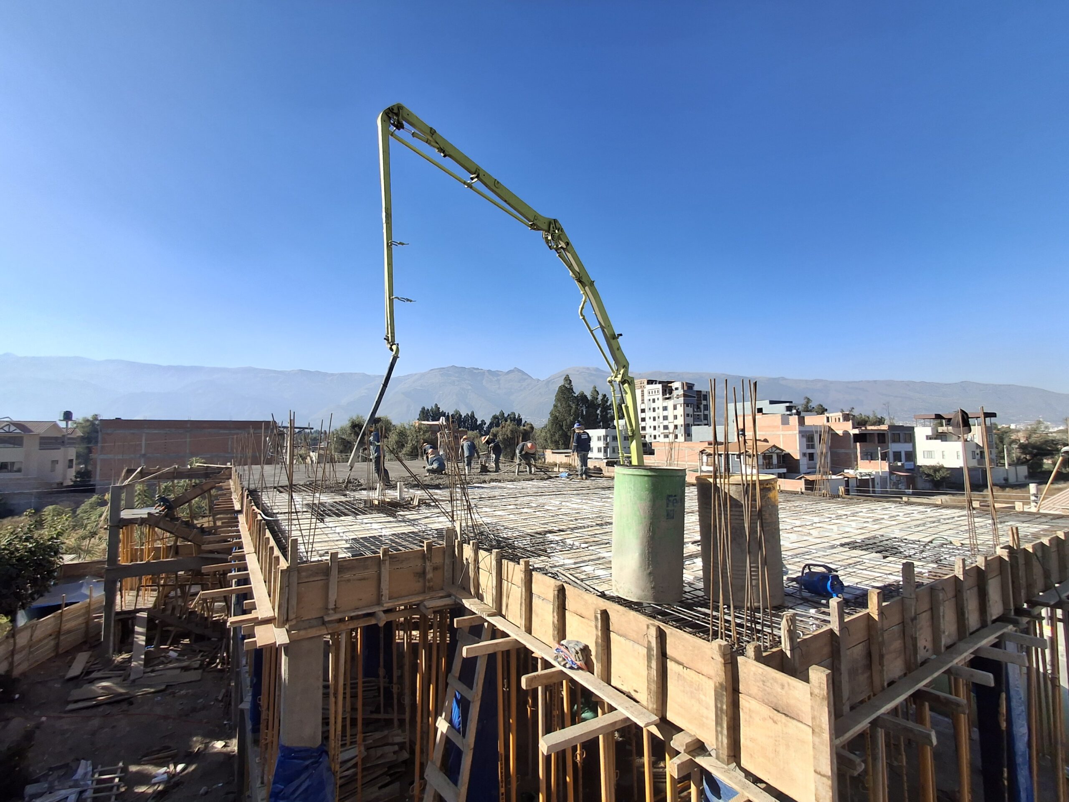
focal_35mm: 16
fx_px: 494
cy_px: 401
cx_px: 534
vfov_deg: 78.1
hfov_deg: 94.5
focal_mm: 1.64
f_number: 2.2
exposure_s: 1/1269
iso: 40
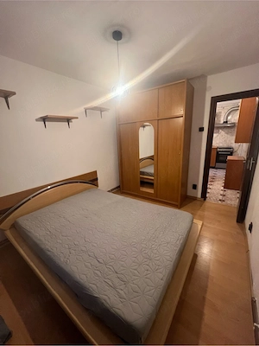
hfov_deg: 89.9
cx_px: 130
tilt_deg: -14.0
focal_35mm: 13
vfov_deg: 106.2
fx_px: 130
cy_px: 173
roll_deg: +2.0
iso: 400
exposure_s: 1/50
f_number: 1.8
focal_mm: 1.57
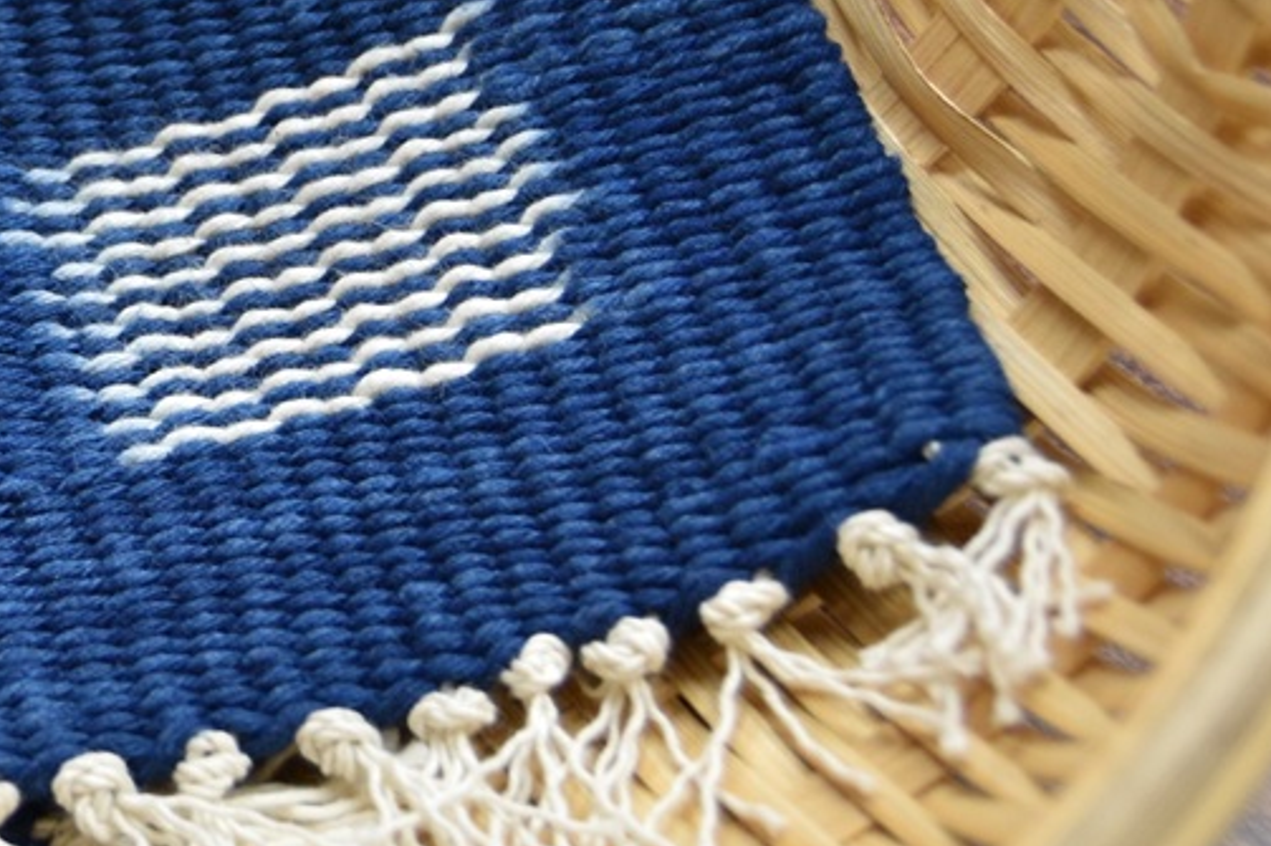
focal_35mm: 156
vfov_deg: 8.7
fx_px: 5523
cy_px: 154
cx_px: -174
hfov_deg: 12.9
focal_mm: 35
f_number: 4.5
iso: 400
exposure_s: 1/50
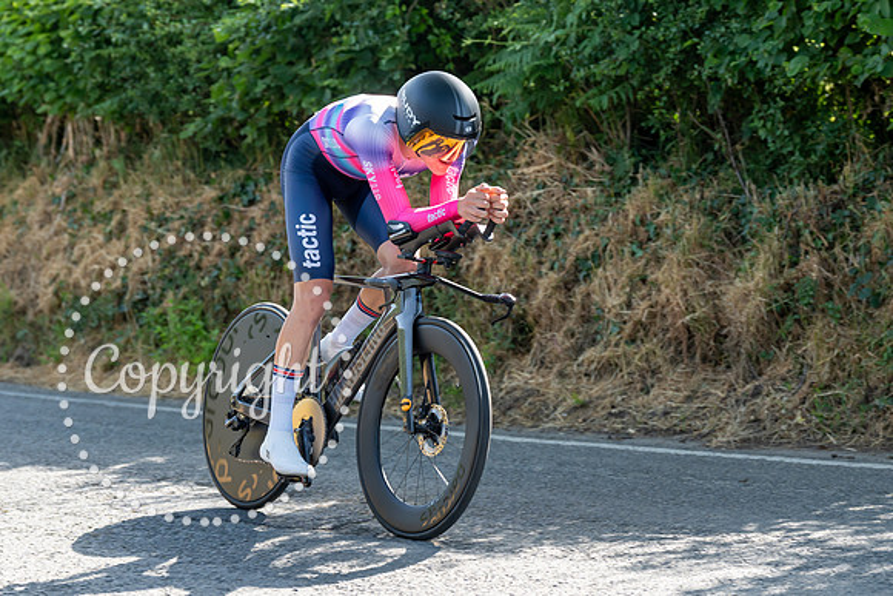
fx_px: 3079
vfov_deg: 11.1
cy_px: 320
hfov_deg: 16.5
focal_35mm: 124
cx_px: 437
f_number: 3.5
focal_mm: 95
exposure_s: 1/800
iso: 500
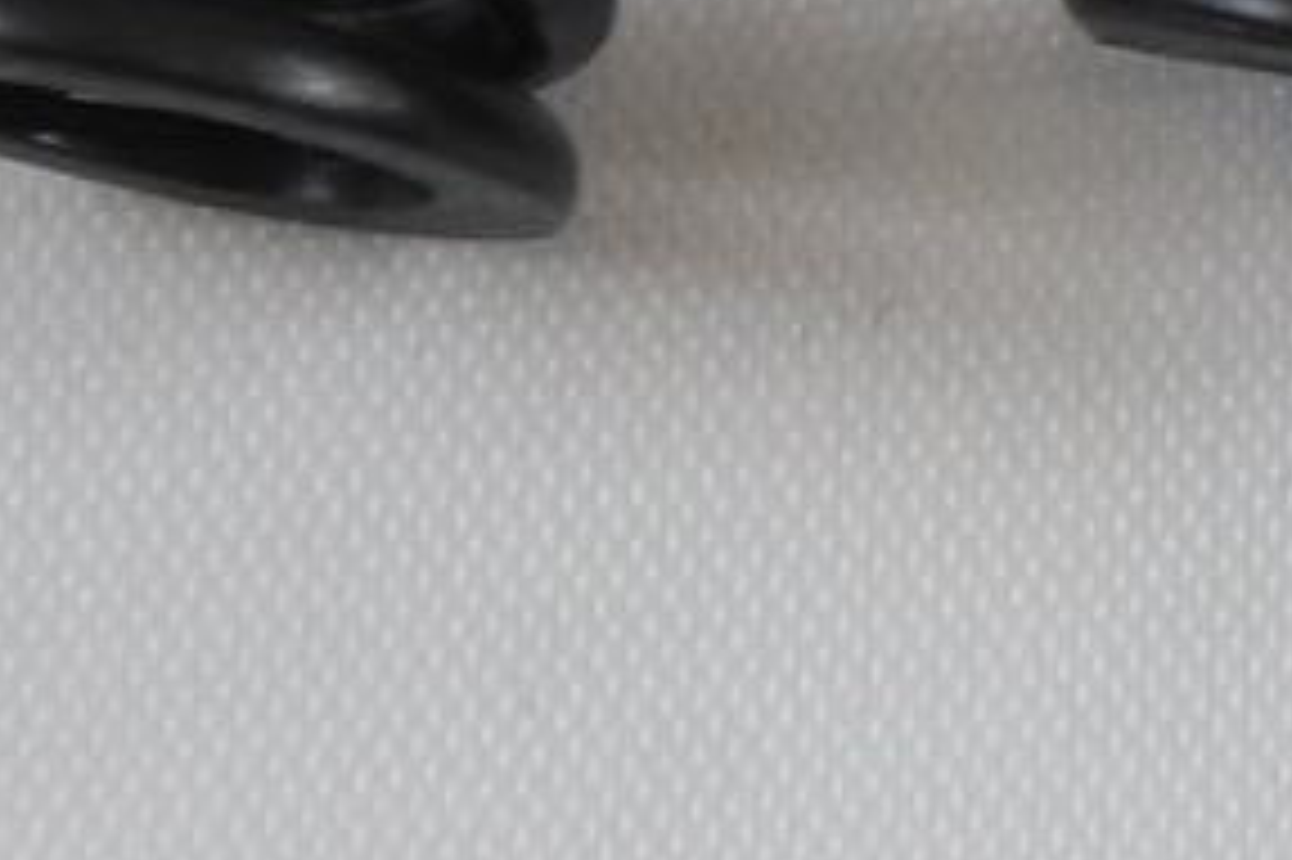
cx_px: 3041
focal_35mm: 376
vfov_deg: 3.6
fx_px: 13486
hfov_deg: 5.3
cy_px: -851
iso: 500
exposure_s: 1/125
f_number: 5.3
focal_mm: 26.4
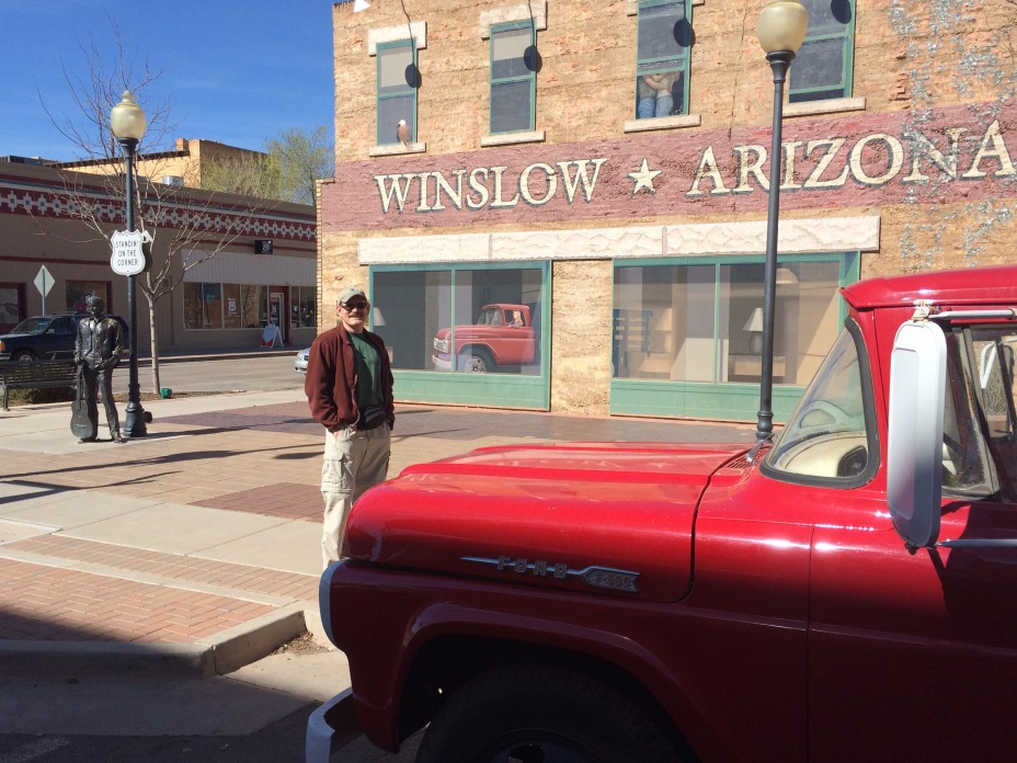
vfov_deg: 44.2
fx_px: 940
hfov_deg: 56.8
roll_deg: +1.0
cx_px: 523
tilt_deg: -6.7
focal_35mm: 32
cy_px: 386
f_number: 2.2
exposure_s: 1/2415
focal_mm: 4.15
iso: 32
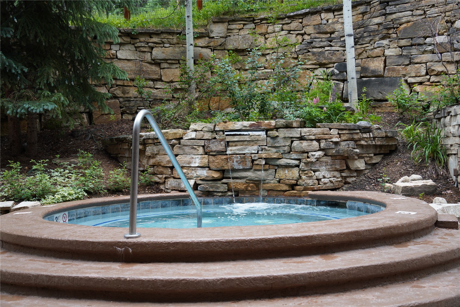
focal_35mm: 38
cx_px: 230
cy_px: 154
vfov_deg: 35.0
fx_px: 485
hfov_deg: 50.7
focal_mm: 38
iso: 250
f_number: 4
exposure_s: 1/200
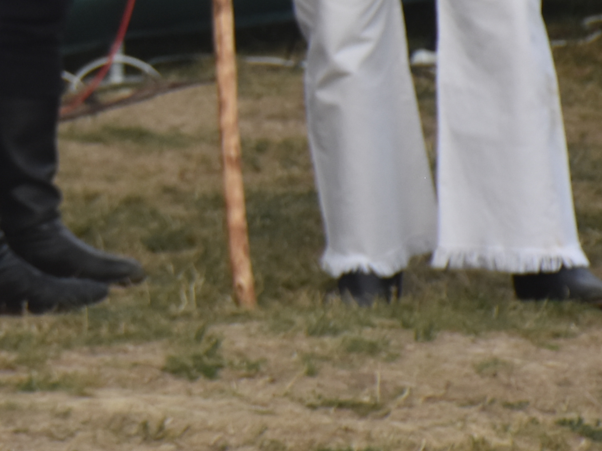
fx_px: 8834
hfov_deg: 3.9
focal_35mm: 508
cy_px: -121
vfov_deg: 2.9
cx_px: -559
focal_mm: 85
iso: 400
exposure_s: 1/400
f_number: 5.3
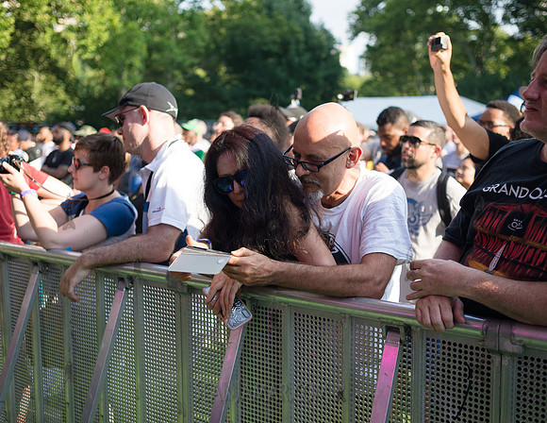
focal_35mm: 42
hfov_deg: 44.3
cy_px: 217
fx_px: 673
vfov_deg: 34.9
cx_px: 276
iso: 200
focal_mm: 35
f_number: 2.8
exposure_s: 1/1250
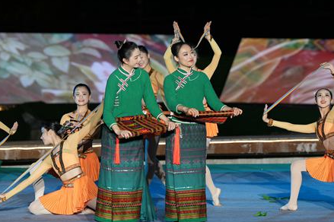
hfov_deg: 7.4
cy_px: 143
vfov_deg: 5.0
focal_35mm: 277
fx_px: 2568
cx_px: 288
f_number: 3.5
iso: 160
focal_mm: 152
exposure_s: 1/160
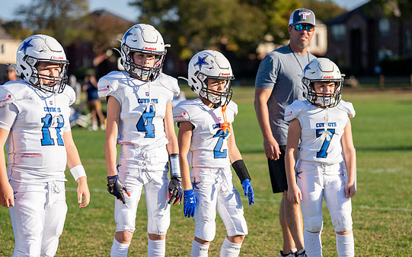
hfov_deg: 17.2
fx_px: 1358
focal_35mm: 121
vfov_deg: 10.8
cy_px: 151
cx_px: 207
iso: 250
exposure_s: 1/5000
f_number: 2.8
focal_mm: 105
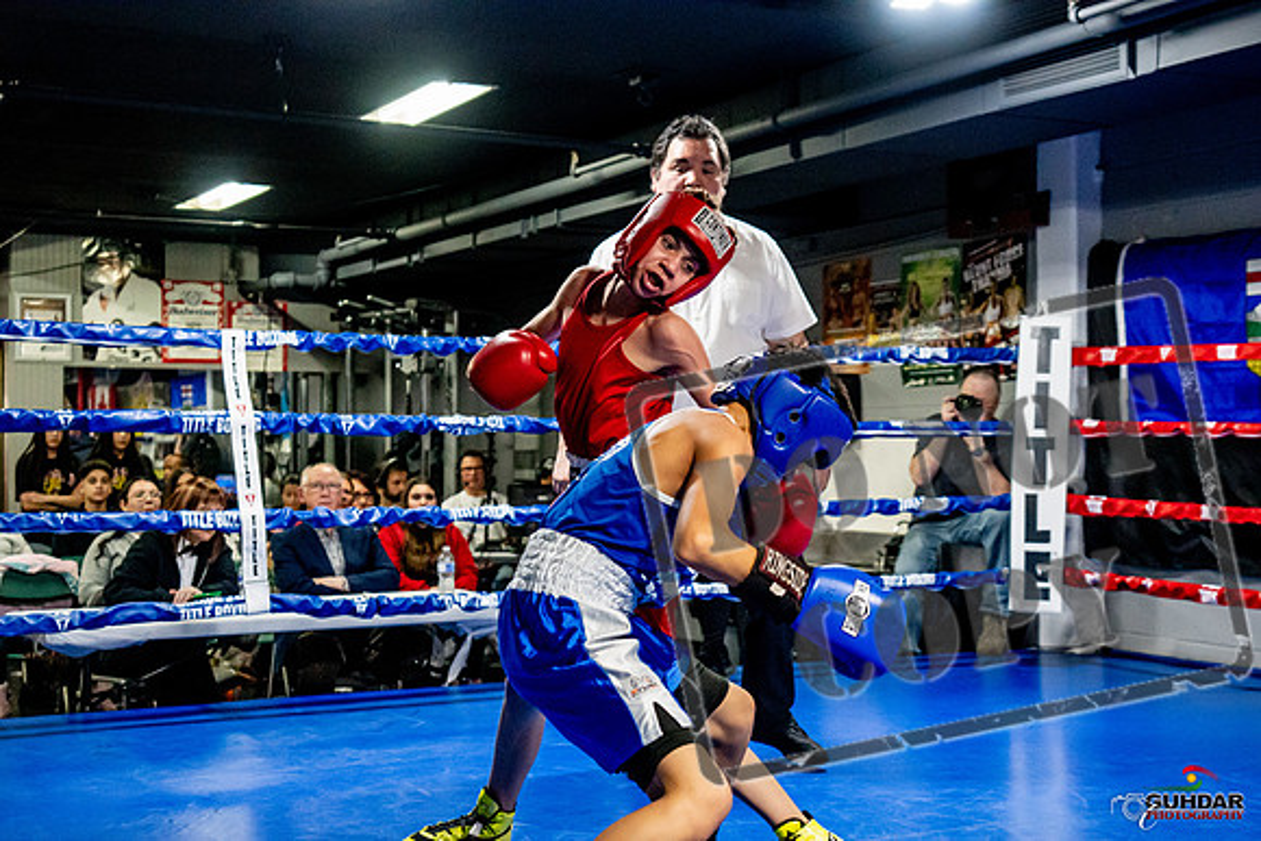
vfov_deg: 26.0
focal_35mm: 52
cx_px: 630
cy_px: 420
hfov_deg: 38.2
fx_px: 1822
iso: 5000
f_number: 2.8
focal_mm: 35
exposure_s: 1/800
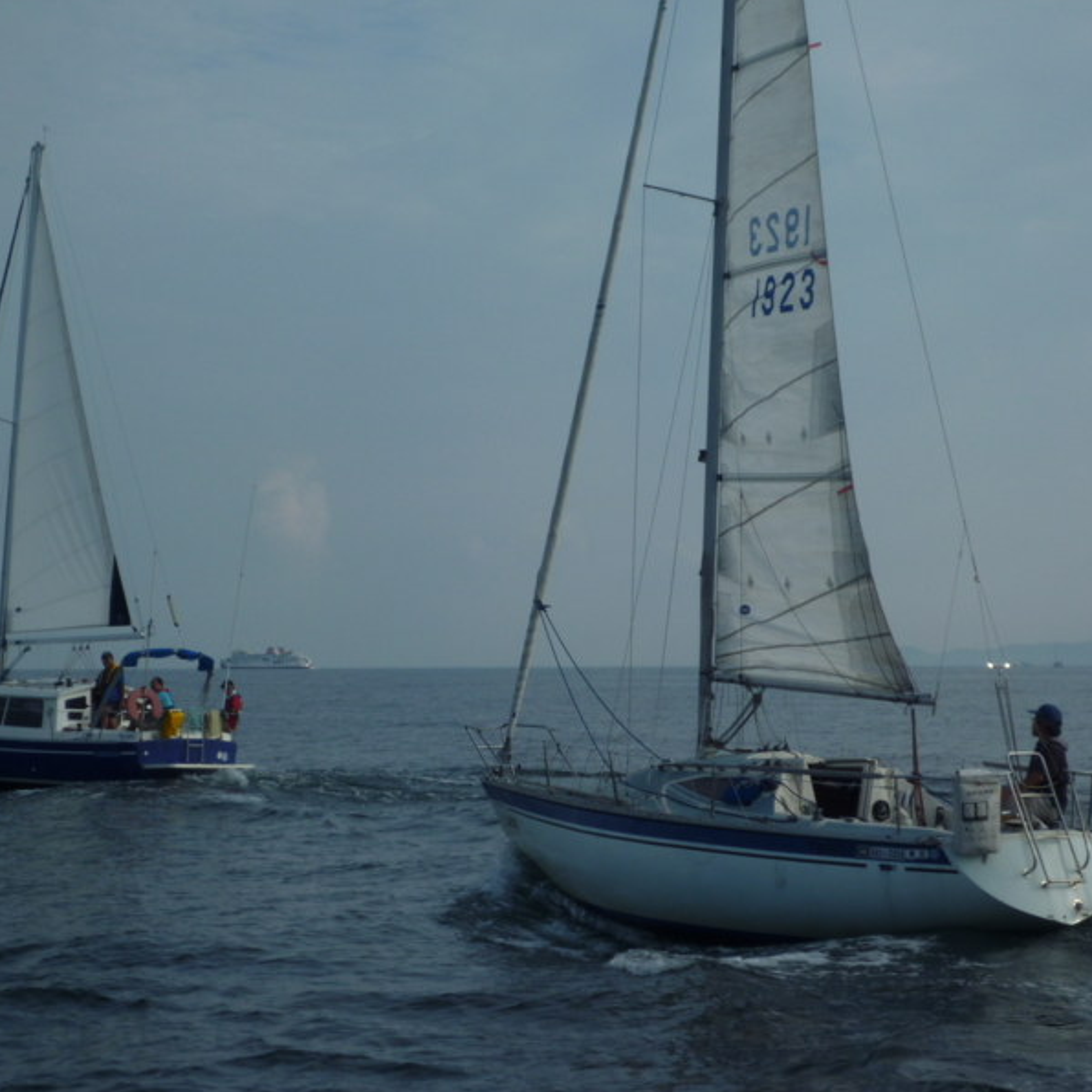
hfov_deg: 19.5
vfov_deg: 19.5
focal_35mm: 89
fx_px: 3176
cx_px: 570
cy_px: 544
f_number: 4.9
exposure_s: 1/800
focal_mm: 13.2
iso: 80
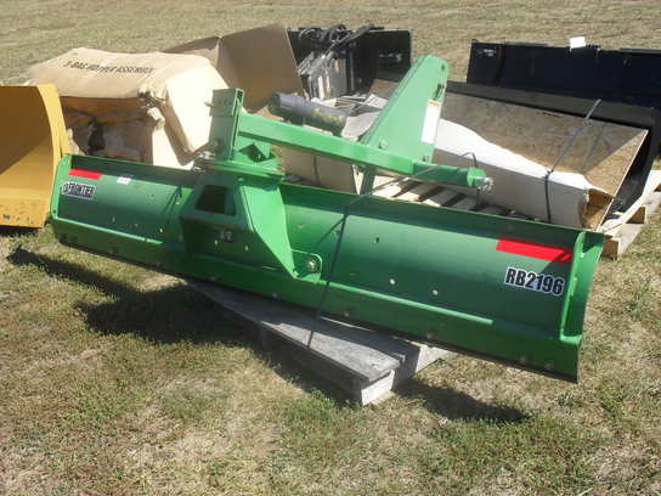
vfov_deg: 40.7
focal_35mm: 35
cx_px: 330
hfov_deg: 52.6
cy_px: 248
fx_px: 668
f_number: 8.4
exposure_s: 1/125
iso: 100
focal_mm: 6.3
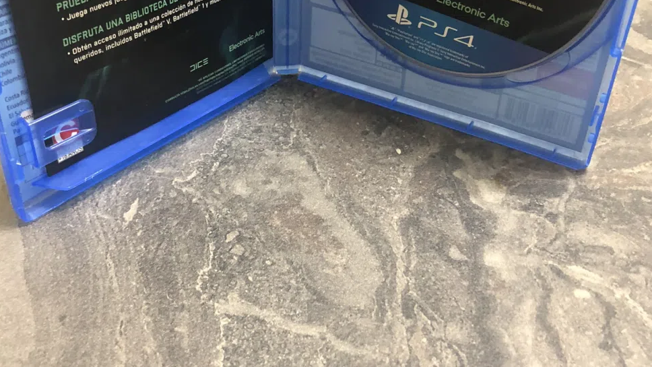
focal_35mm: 43
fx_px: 744
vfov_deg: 27.6
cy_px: 134
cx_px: 327
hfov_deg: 47.3
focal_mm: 4
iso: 100
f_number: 1.8
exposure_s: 1/14
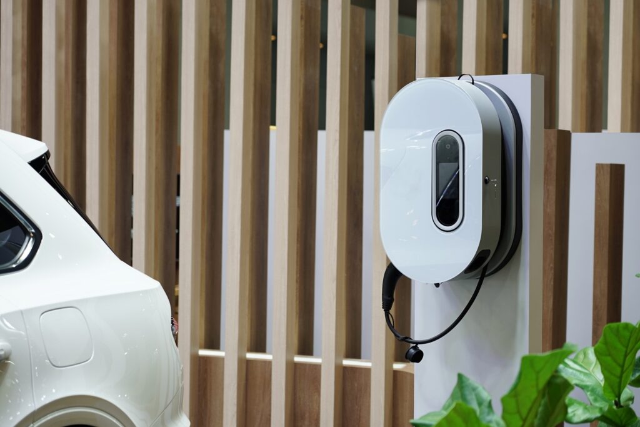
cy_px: 214
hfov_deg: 26.0
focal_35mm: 78
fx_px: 1387
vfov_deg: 17.5
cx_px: 320
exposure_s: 1/125
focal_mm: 78
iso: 250
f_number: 4
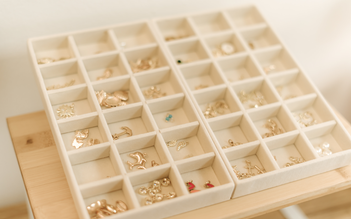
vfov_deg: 25.3
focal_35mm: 51
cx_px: 176
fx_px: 488
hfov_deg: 39.6
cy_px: 116
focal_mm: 50
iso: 200
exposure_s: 1/200
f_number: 1.8
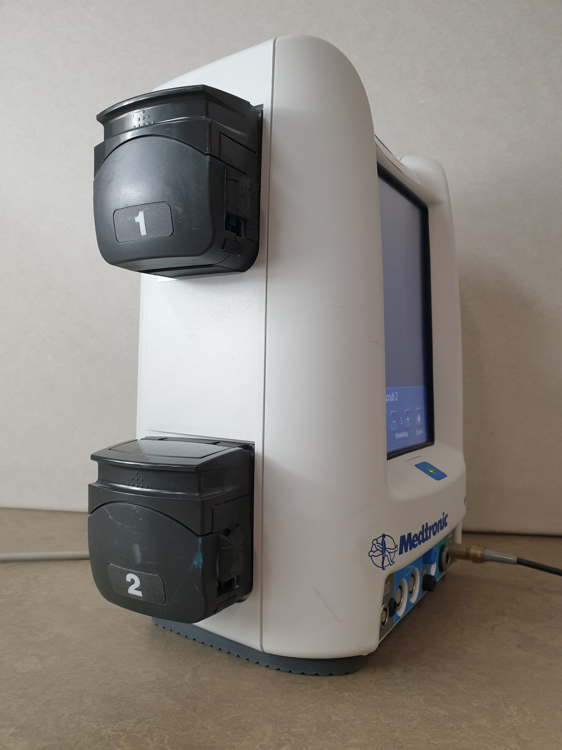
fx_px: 563
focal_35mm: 26
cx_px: 281
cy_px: 375
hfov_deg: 53.1
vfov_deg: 67.3
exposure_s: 1/50
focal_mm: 4.3
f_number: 2.4
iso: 125
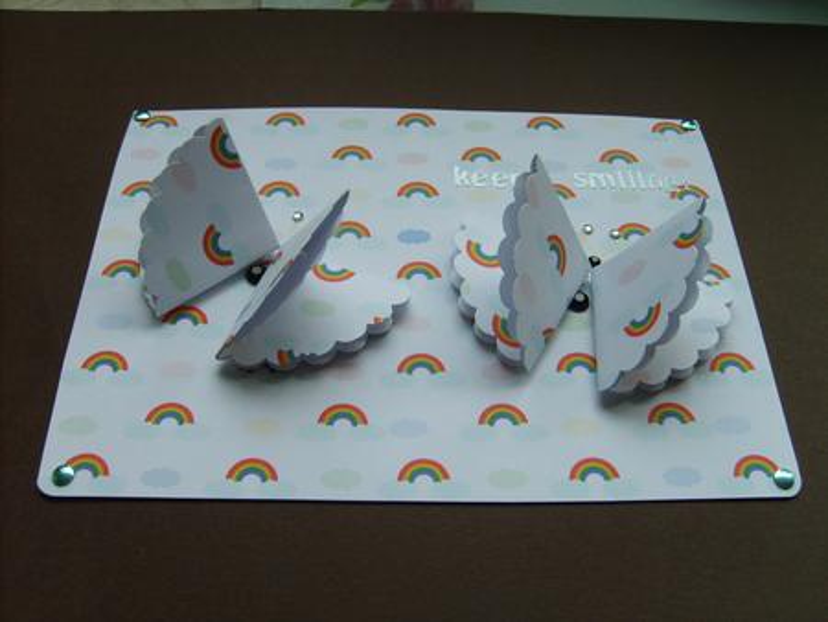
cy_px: 311
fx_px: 838
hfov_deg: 52.6
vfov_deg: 40.7
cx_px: 414
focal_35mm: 35
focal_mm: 5.8
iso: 50
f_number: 2.8
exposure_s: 1/90
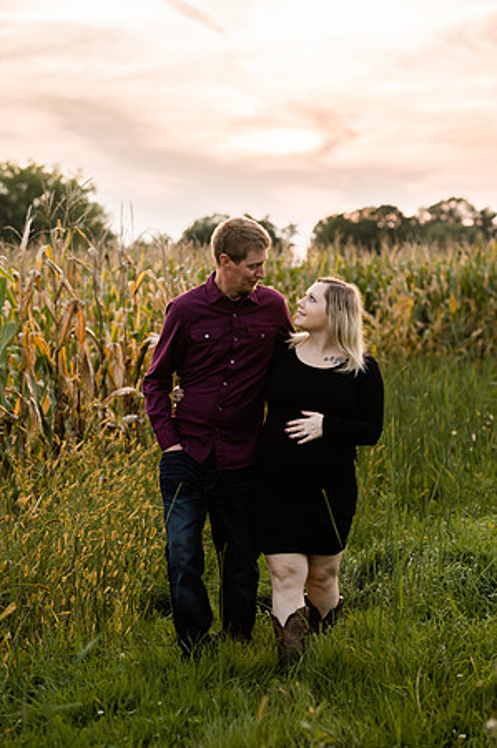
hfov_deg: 16.0
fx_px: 1764
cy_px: 374
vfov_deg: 23.9
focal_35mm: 85
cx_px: 248
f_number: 3.2
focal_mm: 85
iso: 320
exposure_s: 1/320
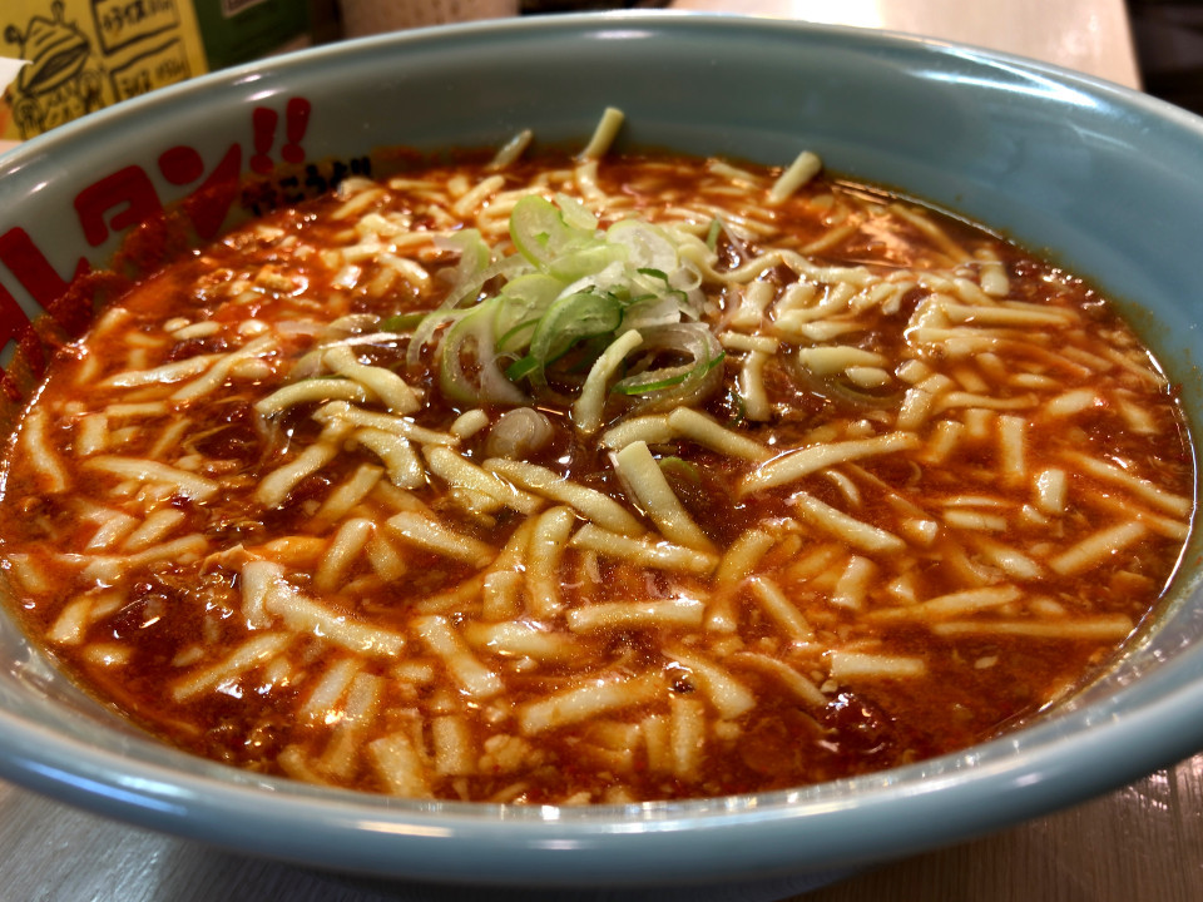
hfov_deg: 63.4
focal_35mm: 28
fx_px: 973
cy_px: 451
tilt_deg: -37.4
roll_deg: +0.8
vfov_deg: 49.7
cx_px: 602
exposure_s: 1/33
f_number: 1.8
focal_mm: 3.99
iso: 64
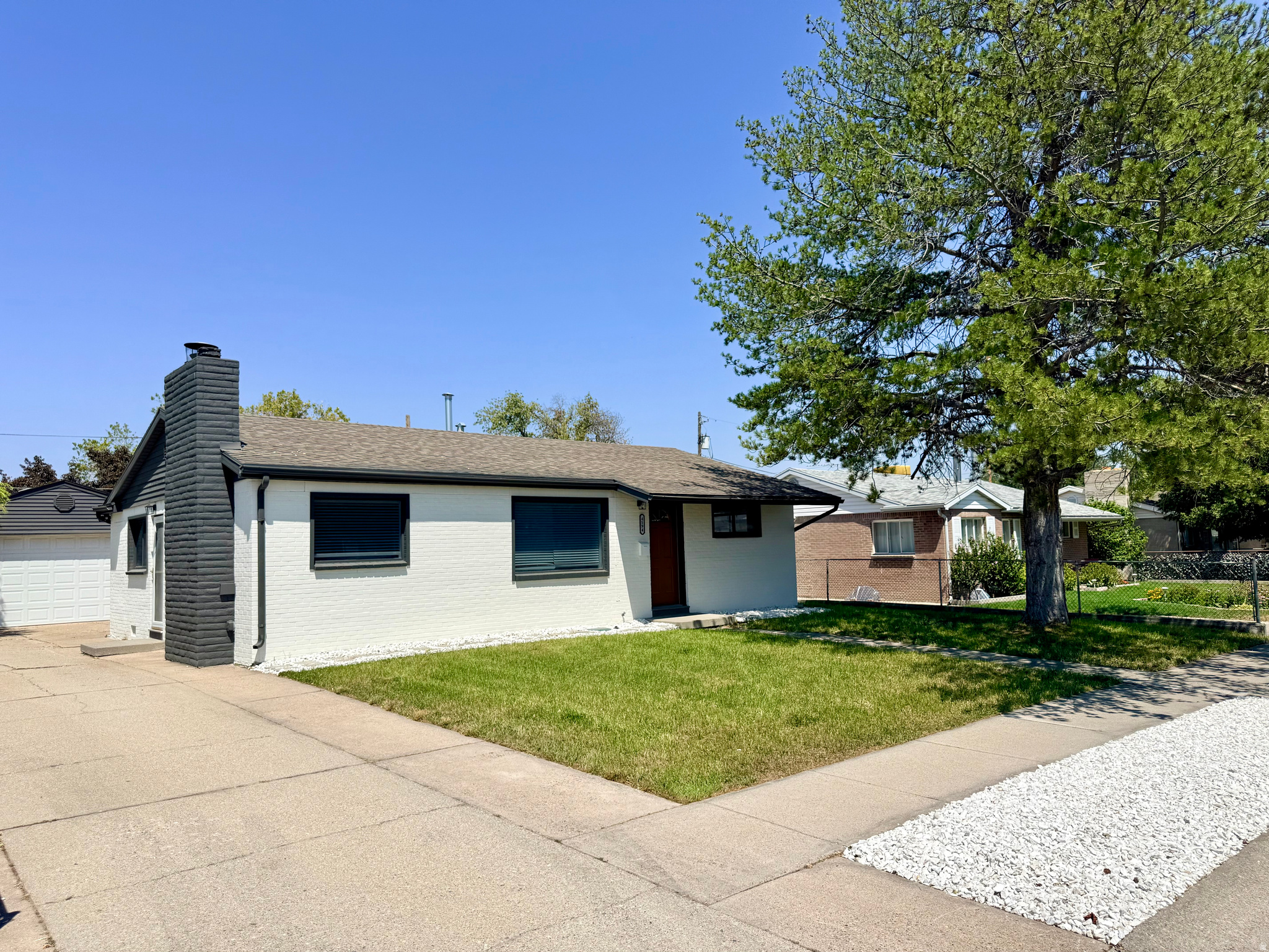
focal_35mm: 24
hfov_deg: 71.6
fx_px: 880
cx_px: 634
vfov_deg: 56.8
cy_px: 476
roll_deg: +1.9
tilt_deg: +4.4
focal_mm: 6.76
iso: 80
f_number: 1.78
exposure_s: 1/7353
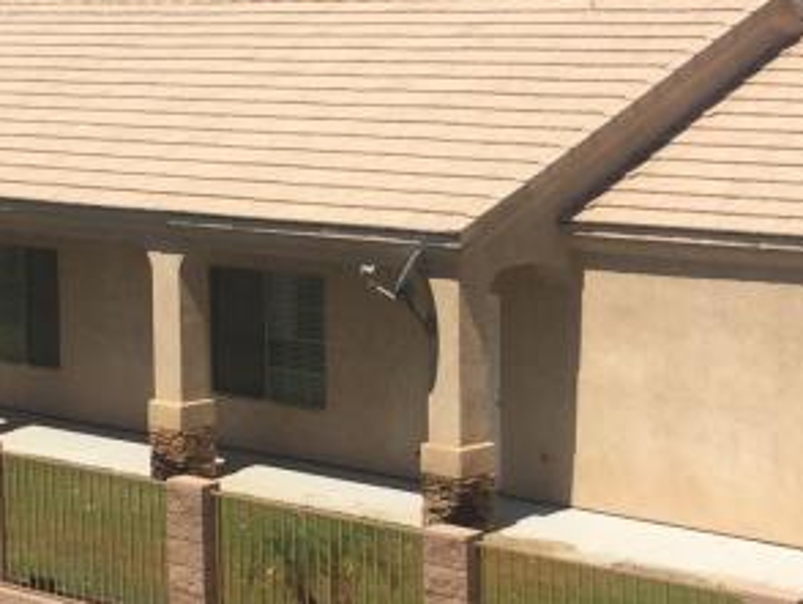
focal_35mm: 101
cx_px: 341
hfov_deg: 19.4
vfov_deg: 14.7
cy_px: 279
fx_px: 2345
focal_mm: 4.15
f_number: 2.2
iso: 32
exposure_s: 1/3597
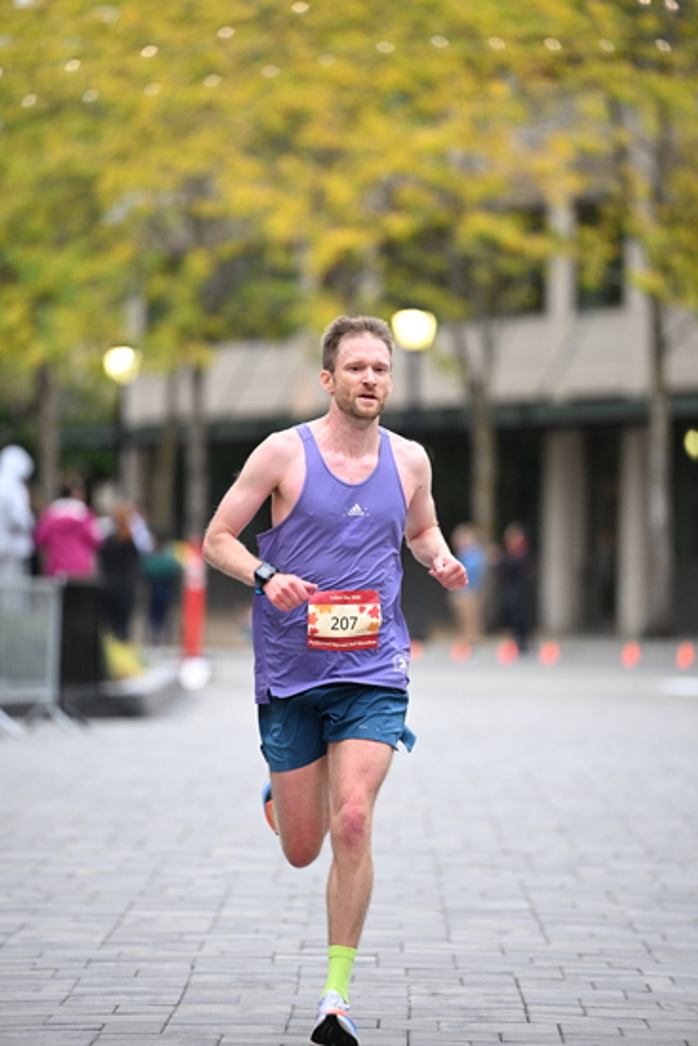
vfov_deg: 10.3
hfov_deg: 6.9
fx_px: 5813
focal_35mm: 200
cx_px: 349
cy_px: 523
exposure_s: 1/800
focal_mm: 200
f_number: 2.8
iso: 1600
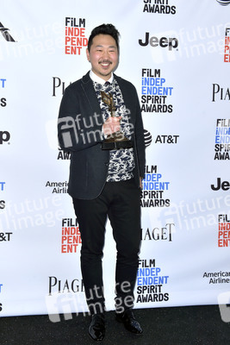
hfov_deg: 35.1
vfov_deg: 50.7
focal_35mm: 38
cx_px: 115
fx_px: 364
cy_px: 172
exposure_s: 1/320
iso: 500
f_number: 6.3
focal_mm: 38
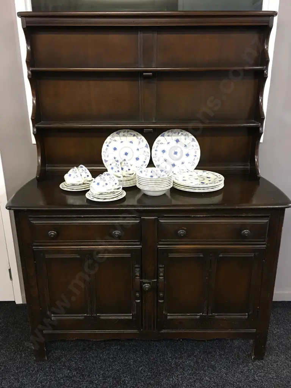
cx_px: 146
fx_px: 325
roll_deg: -1.1
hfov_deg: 48.2
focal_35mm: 29
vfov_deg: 61.7
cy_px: 194
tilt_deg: -18.1
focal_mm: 4.15
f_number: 2.2
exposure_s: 1/17
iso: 80
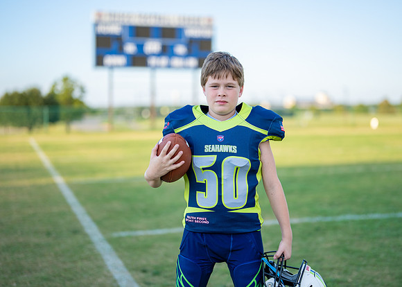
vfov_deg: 24.4
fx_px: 665
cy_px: 132
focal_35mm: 58
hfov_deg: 33.6
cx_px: 221
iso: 100
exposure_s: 1/2000
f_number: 1.2
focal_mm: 50
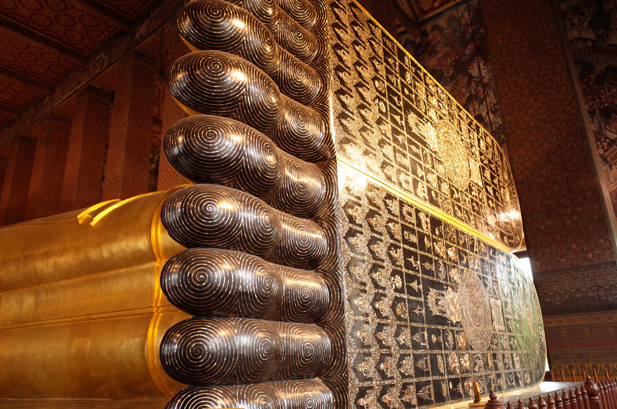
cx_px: 308
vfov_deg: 46.2
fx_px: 479
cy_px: 204
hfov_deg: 65.6
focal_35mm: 28
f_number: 2.8
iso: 250
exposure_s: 1/40
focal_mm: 18.3
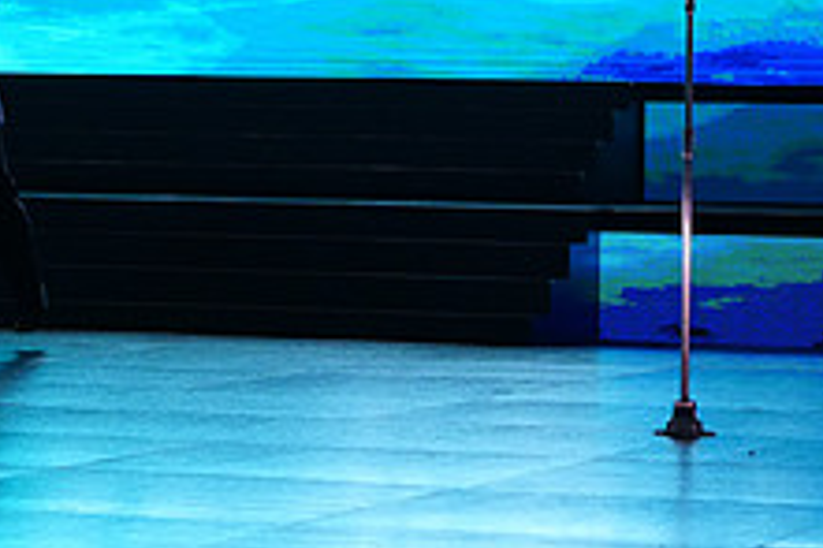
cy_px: -158
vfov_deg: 7.4
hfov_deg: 11.2
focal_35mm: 184
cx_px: 413
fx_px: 4203
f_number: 4
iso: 2000
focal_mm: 70
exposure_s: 1/500
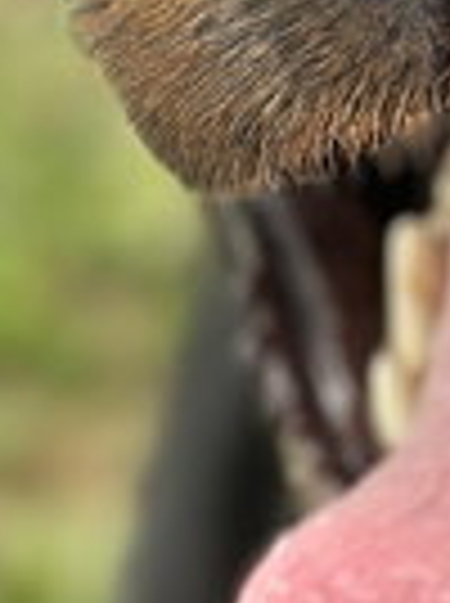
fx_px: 4156
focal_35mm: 239
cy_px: 209
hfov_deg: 6.0
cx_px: 891
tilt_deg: -43.5
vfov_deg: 8.3
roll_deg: +15.4
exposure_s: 1/471
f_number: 1.78
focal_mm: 6.86
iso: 80
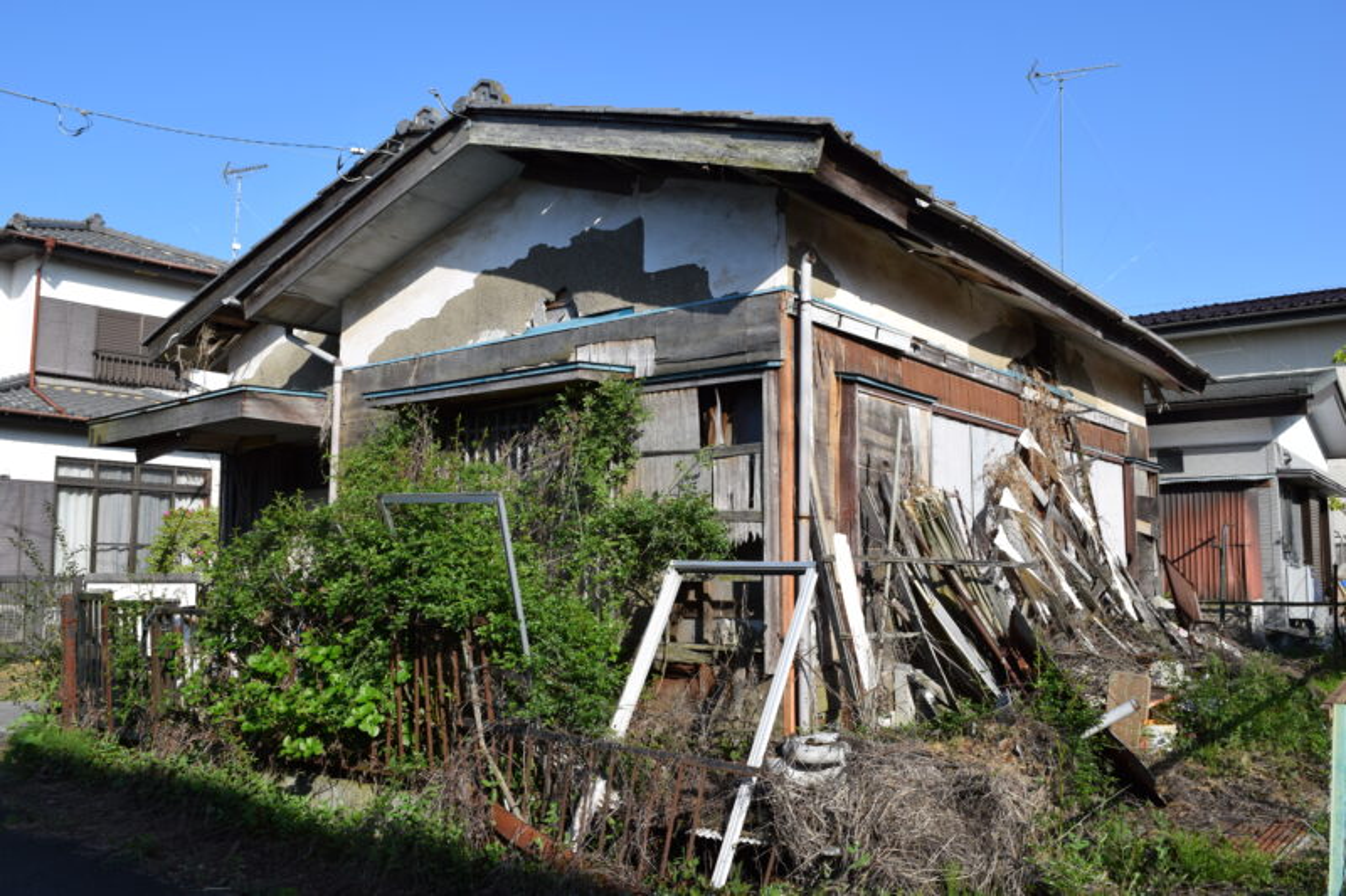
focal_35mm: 30
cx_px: 673
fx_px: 1121
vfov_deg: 43.6
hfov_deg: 61.9
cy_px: 448
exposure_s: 1/320
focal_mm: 20
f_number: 9
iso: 200
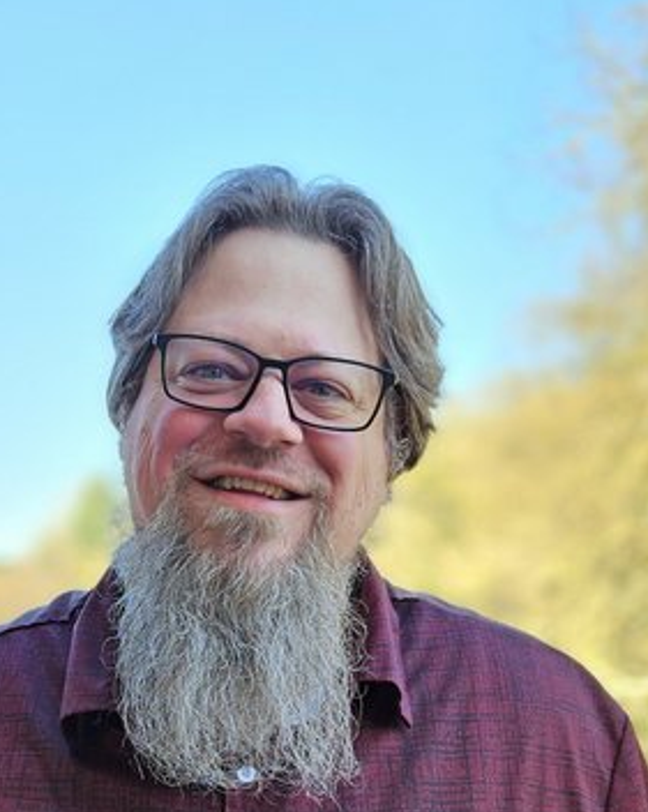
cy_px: 752
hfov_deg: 34.6
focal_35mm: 43
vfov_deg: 39.4
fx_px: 1032
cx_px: 236
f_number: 1.8
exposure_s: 1/158
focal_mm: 5.4
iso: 25
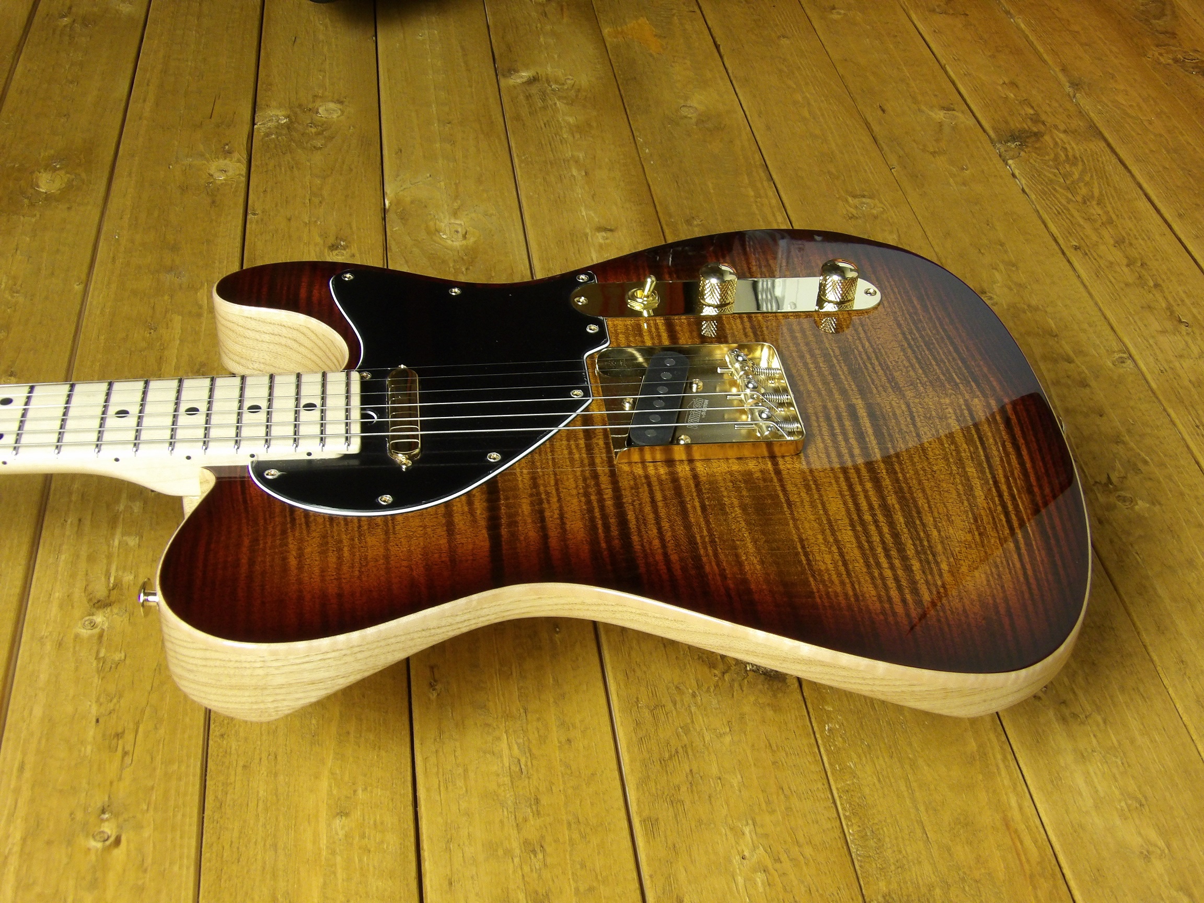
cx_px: 602
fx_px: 1600
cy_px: 452
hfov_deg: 41.2
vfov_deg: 31.5
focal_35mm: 46
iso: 245
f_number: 3.8
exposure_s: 1/17
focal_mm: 8.2
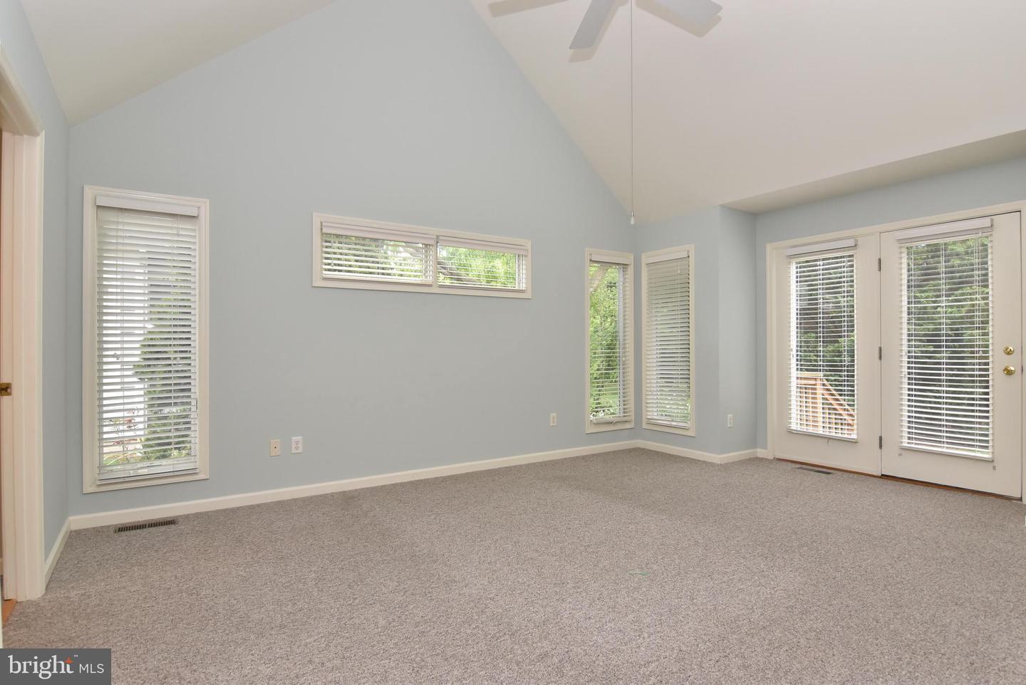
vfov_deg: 67.5
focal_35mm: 18
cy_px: 342
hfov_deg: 90.0
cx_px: 513
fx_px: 513
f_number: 9
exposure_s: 1/60
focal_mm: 12
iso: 800
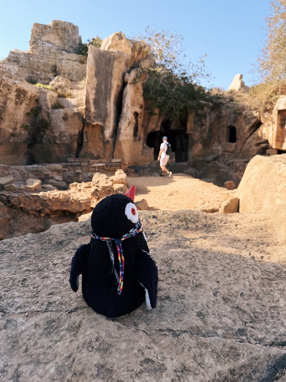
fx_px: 264
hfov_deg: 56.8
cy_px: 191
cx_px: 143
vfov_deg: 71.6
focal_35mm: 24
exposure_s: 1/1949
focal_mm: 6.76
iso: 80
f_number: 1.78
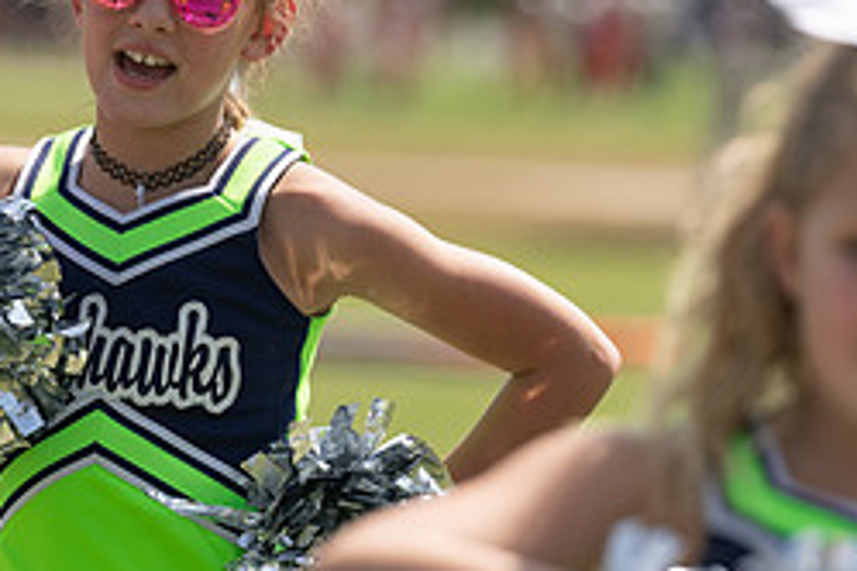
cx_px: 172
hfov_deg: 4.4
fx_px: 11093
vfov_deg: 3.0
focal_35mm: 466
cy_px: 253
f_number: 4
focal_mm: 200
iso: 160
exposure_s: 1/1600
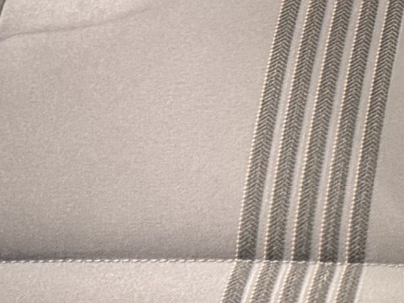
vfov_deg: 8.6
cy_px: -253
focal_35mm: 165
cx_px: 956
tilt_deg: -37.0
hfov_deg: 10.4
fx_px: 1925
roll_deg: +0.0
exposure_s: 1/33
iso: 640
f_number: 1.78
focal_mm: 6.76
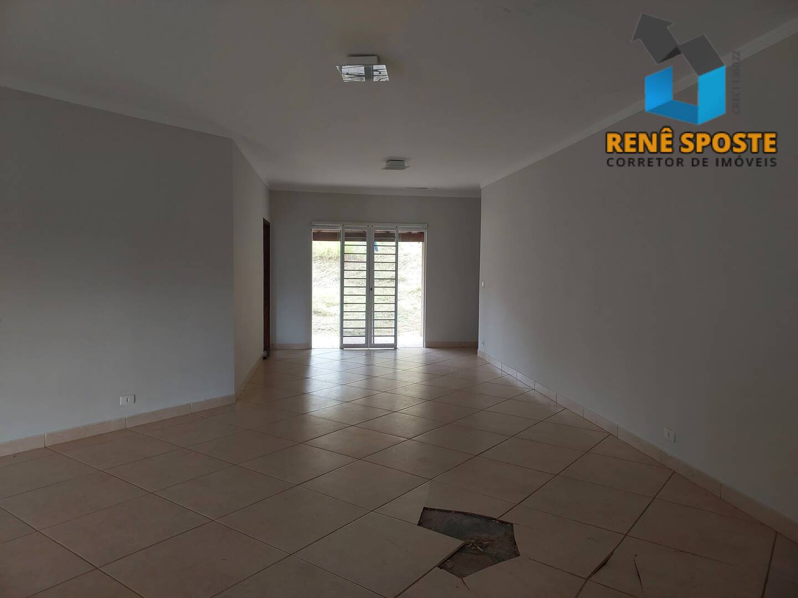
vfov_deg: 49.7
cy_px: 299
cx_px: 399
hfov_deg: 63.4
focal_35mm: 28
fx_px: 645
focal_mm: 5.32
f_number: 1.8
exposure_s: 1/60
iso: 200
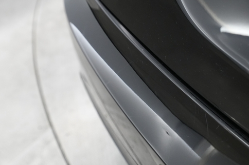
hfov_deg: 51.8
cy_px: 87
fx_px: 256
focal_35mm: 37
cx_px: 136
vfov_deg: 35.9
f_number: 4.5
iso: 3200
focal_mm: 28
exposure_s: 1/100
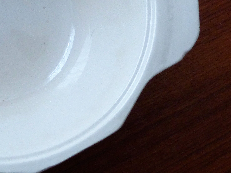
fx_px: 534
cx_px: 7
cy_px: 16
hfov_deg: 23.5
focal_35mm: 80
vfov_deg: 18.1
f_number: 2.8
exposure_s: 1/30
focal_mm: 6.4
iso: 400
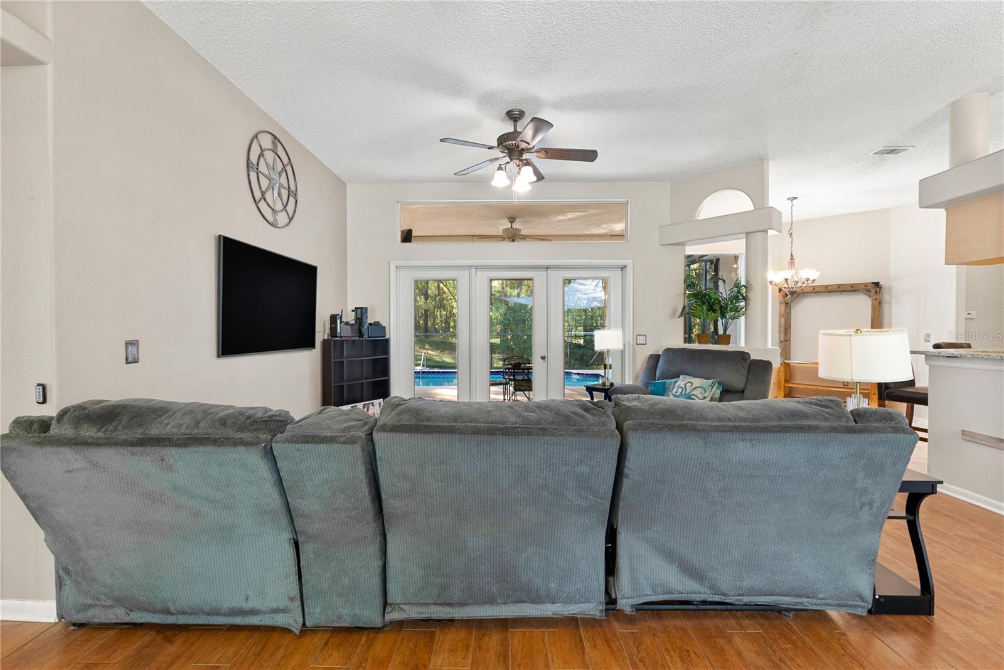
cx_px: 502
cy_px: 335
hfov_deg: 95.0
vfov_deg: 72.1
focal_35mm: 16
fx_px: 460
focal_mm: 16.5
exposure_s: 1/5
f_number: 9
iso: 2000
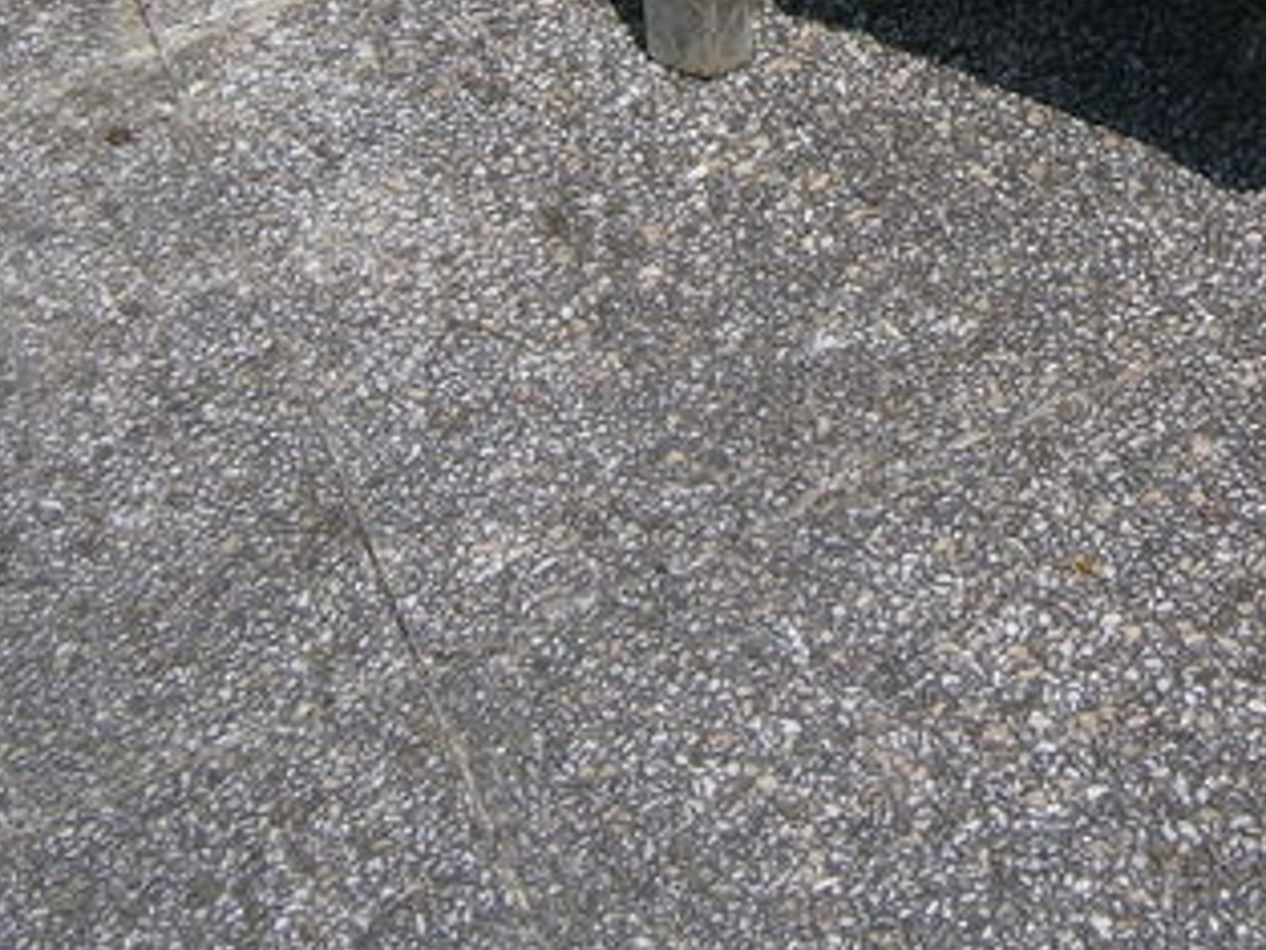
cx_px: 1286
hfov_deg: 16.7
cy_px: -133
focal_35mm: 115
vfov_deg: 12.6
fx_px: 4207
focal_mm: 6.4
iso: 80
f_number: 3.1
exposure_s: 1/1000
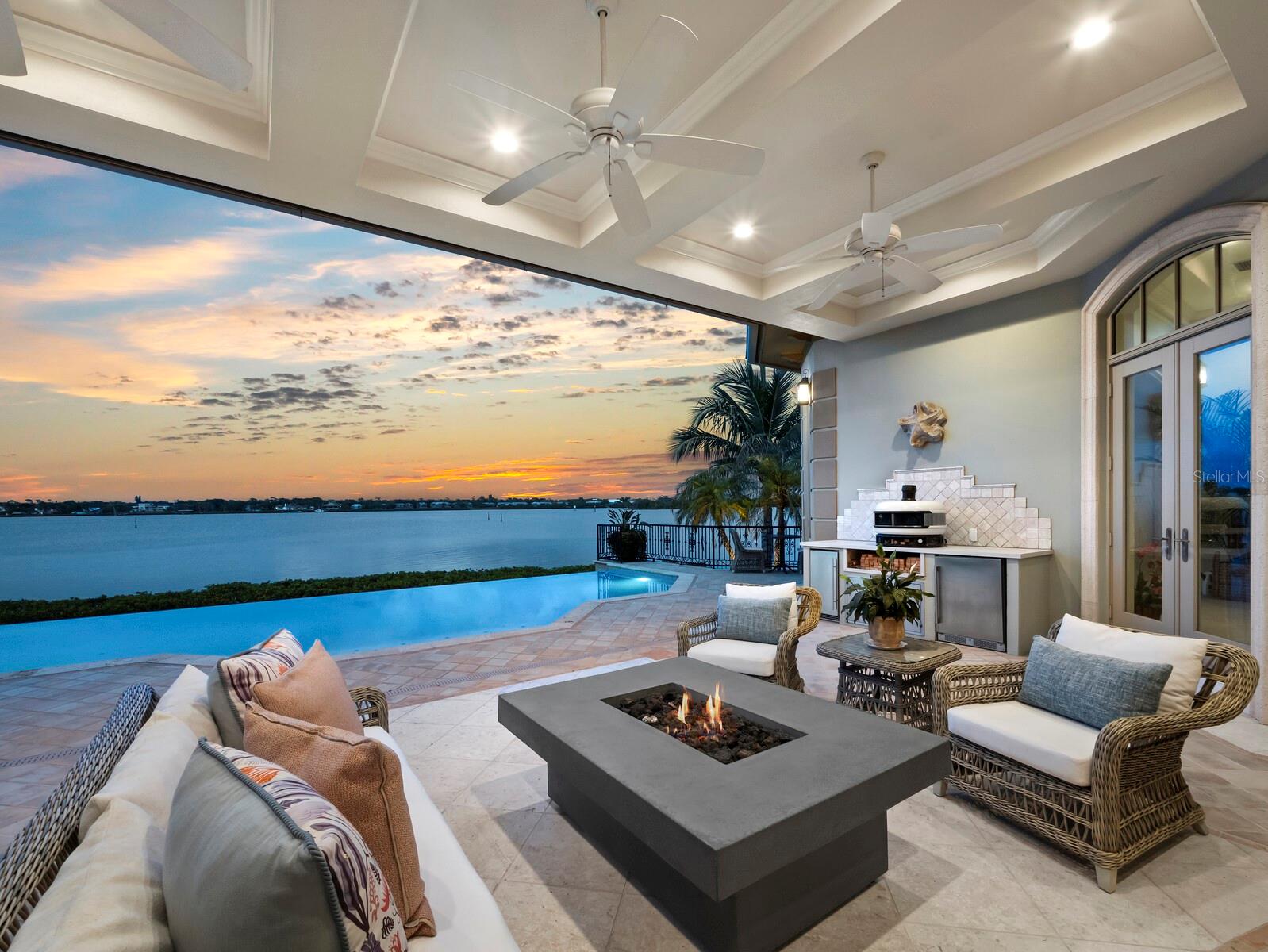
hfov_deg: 102.0
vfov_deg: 85.7
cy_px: 476
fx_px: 513
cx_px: 634
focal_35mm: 14
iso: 640
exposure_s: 1/2
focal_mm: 7
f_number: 11
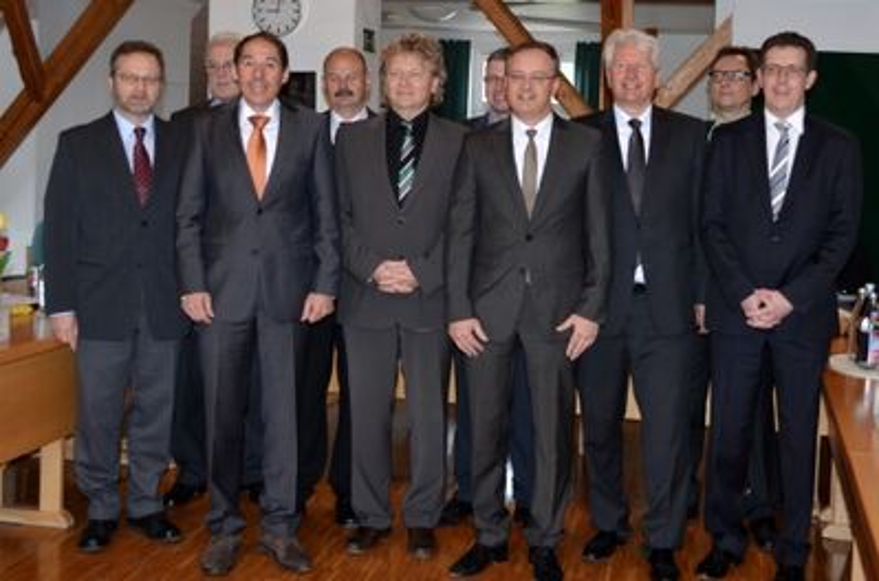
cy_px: 290
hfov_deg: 57.3
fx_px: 804
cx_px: 440
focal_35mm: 33
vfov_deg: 39.8
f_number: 3.8
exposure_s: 1/60
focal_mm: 22
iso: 250
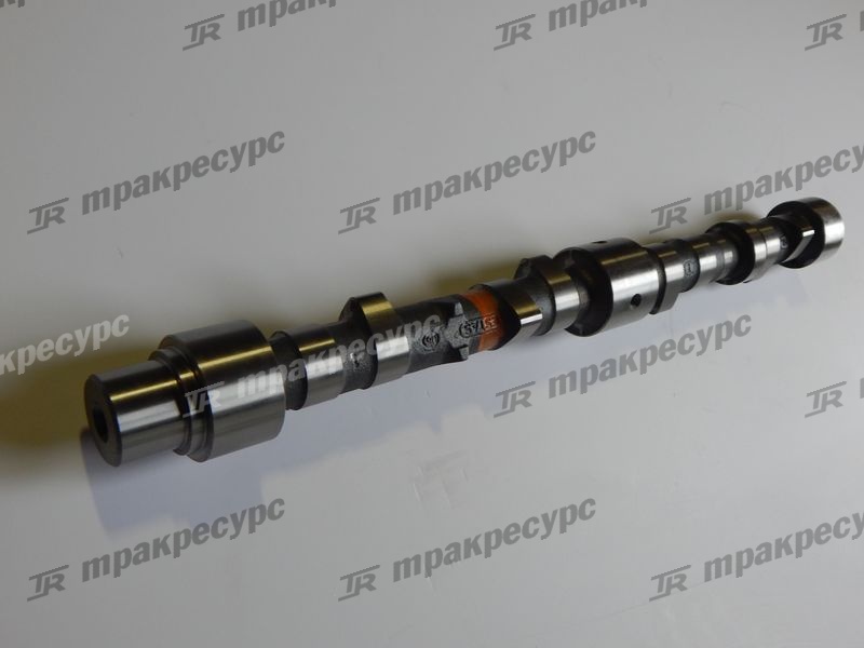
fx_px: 849
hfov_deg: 54.0
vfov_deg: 41.8
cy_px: 324
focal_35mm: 34
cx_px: 432
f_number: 3.3
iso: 160
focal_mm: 6.1
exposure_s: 1/30
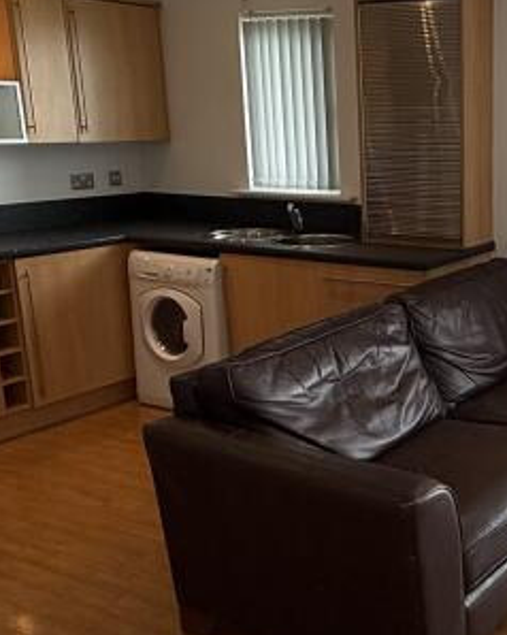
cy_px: 352
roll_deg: +0.0
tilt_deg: -14.3
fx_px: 882
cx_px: 528
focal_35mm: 47
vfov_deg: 39.5
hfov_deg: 29.5
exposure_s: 1/105
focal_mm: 2.22
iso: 50
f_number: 2.2
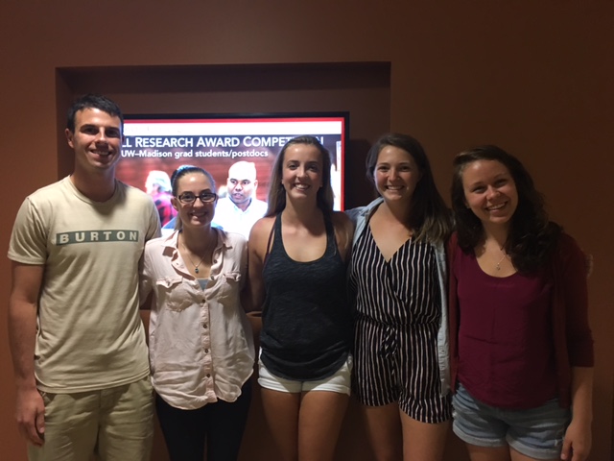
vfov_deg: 48.2
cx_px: 307
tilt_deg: -4.0
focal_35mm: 29
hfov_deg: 61.7
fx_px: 514
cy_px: 230
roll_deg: +0.4
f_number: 2.2
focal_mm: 4.15
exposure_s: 1/24
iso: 200
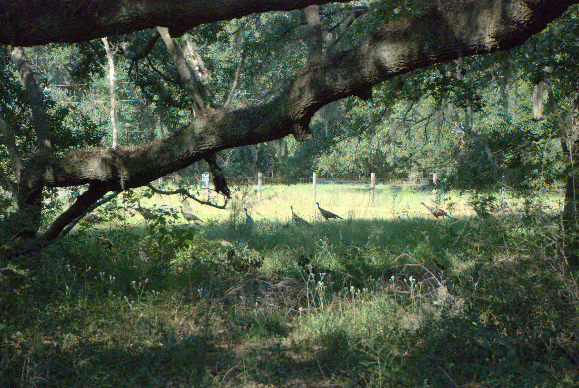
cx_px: 290
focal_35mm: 112
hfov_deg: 18.2
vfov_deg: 12.2
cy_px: 194
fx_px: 1812
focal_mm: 75
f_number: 5.6
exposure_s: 1/400
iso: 400
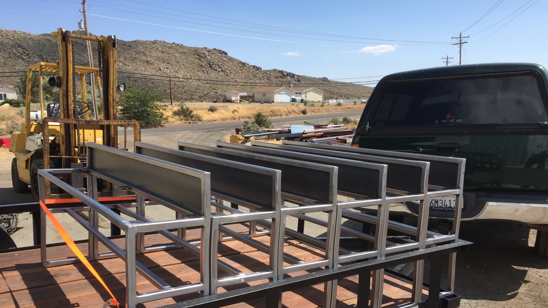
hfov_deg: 61.0
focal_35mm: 32
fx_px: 465
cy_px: 206
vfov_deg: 36.3
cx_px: 274
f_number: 2.2
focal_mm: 4.15
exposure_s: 1/1582
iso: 32
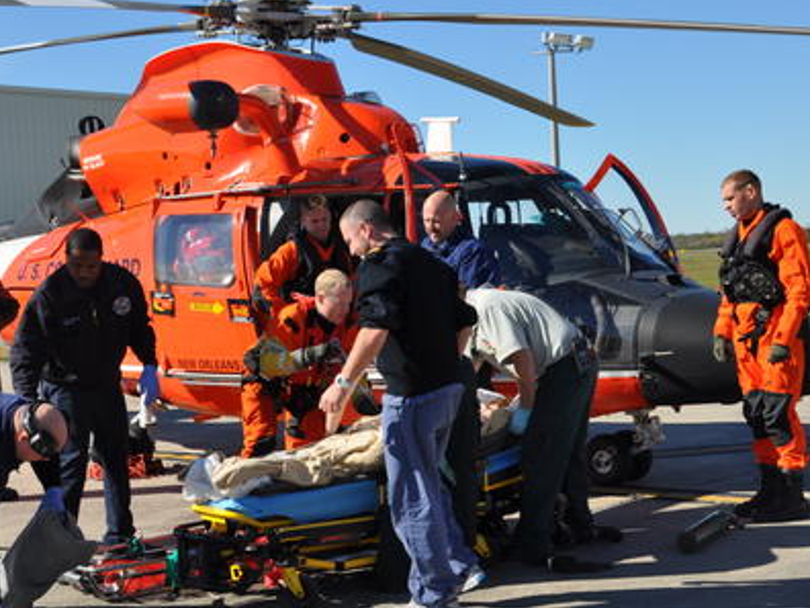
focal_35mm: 64
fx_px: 1488
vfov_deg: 23.1
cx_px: 395
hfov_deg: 30.4
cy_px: 325
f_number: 10
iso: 200
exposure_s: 1/400
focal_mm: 35
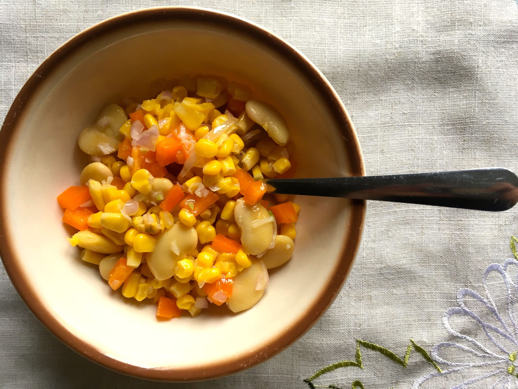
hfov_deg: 61.7
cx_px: 259
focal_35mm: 29
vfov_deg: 48.2
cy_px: 194
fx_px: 434
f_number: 2.2
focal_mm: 4.15
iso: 25
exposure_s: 1/40
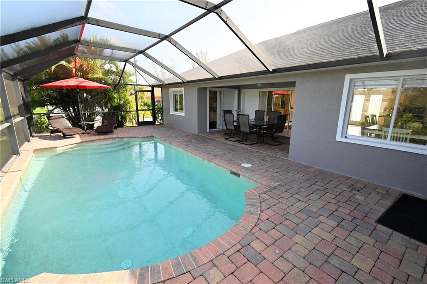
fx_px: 178
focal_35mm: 15
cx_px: 214
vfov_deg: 77.3
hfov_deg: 100.4
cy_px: 142
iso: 200
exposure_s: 1/250
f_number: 4.5
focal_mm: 10
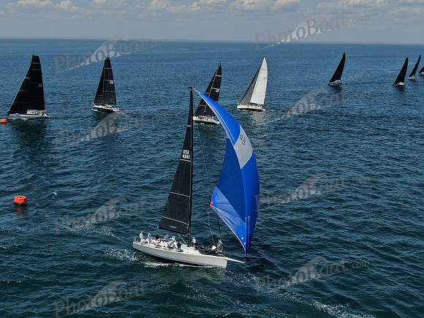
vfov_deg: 30.3
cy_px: 159
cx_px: 212
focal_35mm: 48
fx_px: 588
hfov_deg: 39.7
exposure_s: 1/1250
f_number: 3.8
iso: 100
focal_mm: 8.6
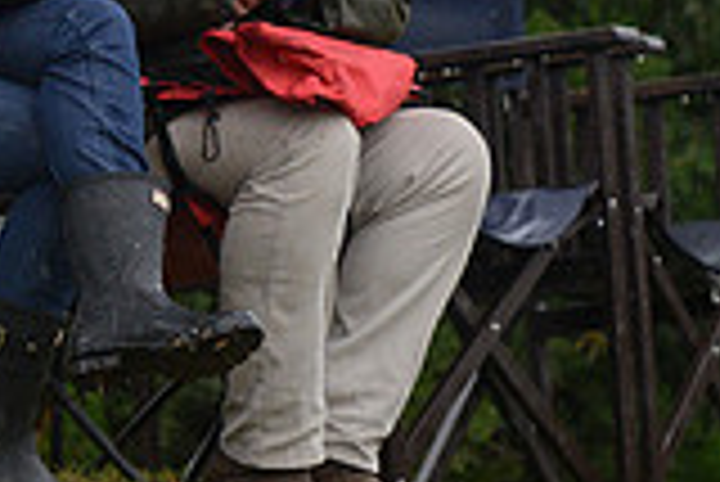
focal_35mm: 653
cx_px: -99
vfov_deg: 2.1
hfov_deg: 3.2
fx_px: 13072
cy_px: -223
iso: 1000
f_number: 2.8
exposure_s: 1/500
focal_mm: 180
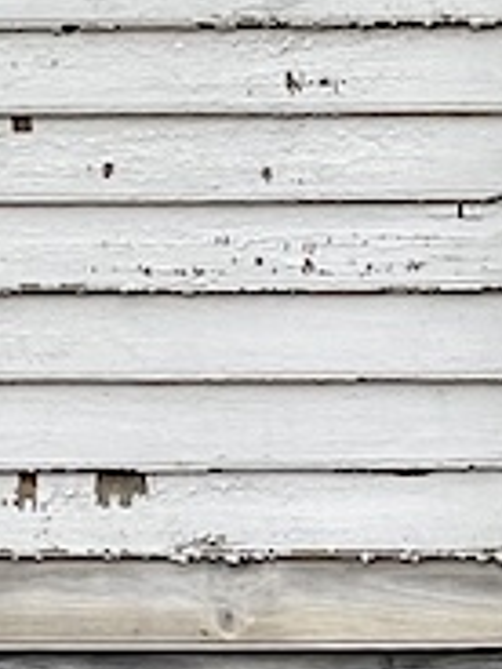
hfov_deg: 8.2
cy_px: 196
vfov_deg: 11.6
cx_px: 1077
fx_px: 3287
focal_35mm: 170
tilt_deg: +3.1
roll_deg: +0.0
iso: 50
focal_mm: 5.1
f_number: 1.6
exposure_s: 1/121
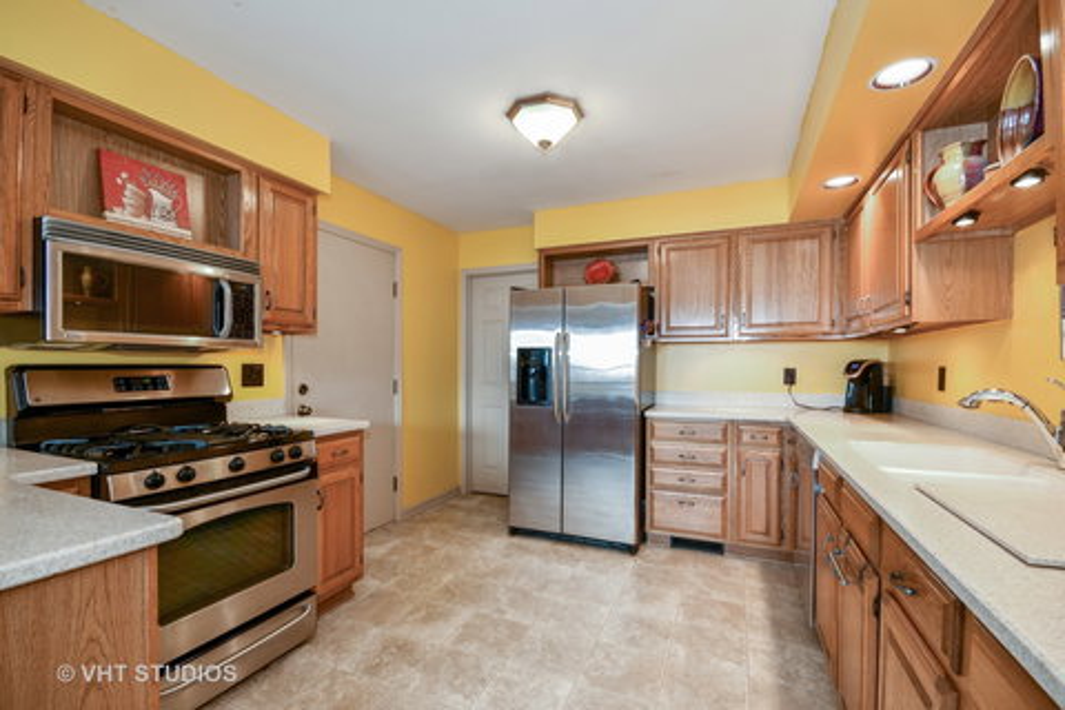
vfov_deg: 77.3
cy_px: 355
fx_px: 444
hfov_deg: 100.4
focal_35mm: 15
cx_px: 532
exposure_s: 1/6
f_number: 9
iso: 200
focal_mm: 10
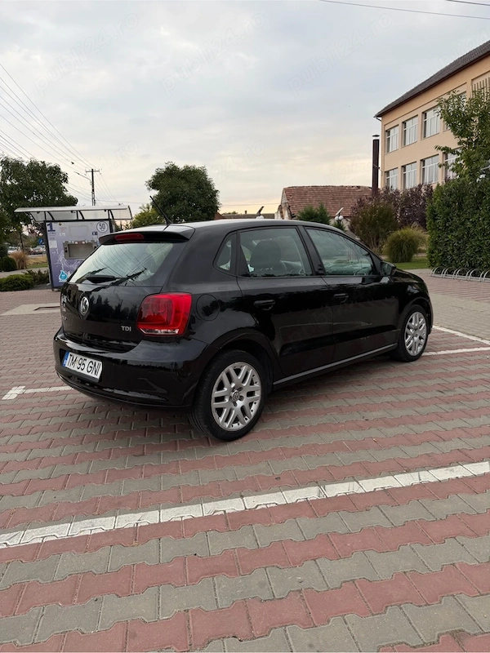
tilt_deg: -9.7
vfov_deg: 71.6
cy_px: 326
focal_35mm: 24
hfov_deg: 56.8
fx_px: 453
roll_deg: +3.0
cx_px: 245
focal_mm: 6.76
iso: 80
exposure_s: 1/121
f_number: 1.78
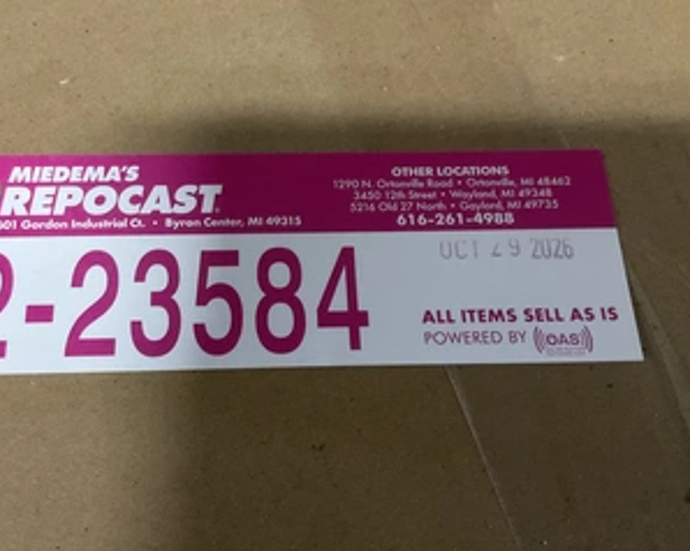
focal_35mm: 38
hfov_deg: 47.6
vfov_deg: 38.9
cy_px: 218
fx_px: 776
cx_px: 271
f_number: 1.8
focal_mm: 3
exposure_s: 1/40
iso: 320
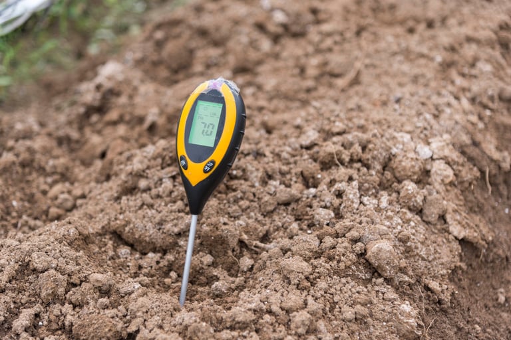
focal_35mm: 86
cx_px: 256
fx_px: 1221
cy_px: 170
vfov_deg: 15.9
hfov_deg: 23.6
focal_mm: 86
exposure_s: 1/60
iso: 100
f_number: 4
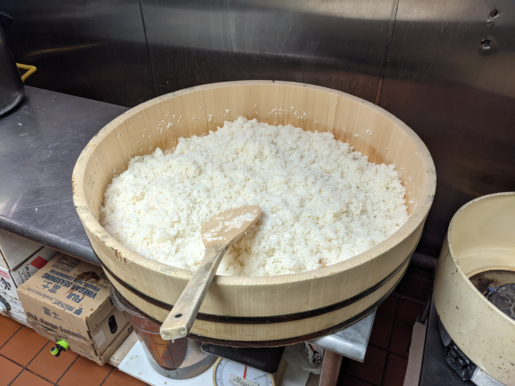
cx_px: 258
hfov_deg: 65.3
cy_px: 193
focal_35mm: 27
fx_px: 402
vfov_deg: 51.4
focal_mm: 4.38
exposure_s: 1/30
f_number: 1.73
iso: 84
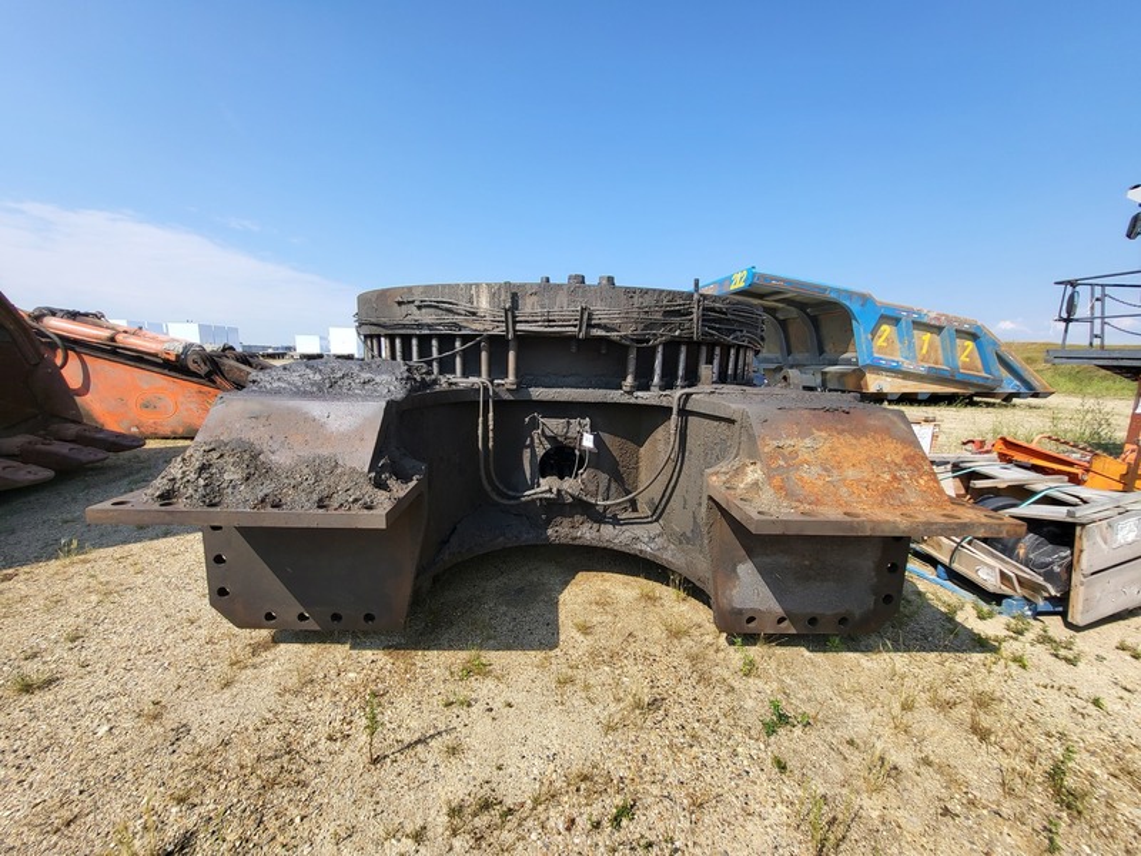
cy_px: 428
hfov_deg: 106.2
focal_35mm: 13
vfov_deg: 89.9
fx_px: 429
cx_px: 570
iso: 32
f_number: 2.2
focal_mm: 1.74
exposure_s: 1/720
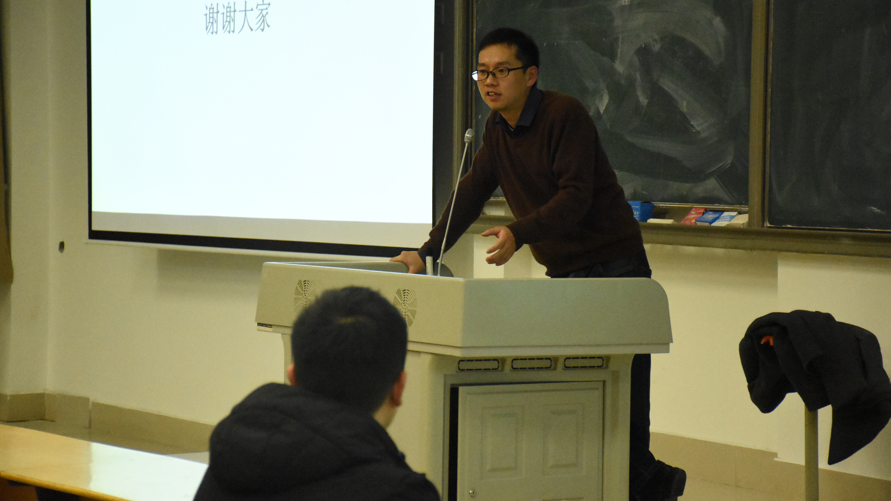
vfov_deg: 10.2
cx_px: 448
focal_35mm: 119
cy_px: 227
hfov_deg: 18.1
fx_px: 2800
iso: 10000
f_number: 5
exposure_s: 1/500
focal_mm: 75
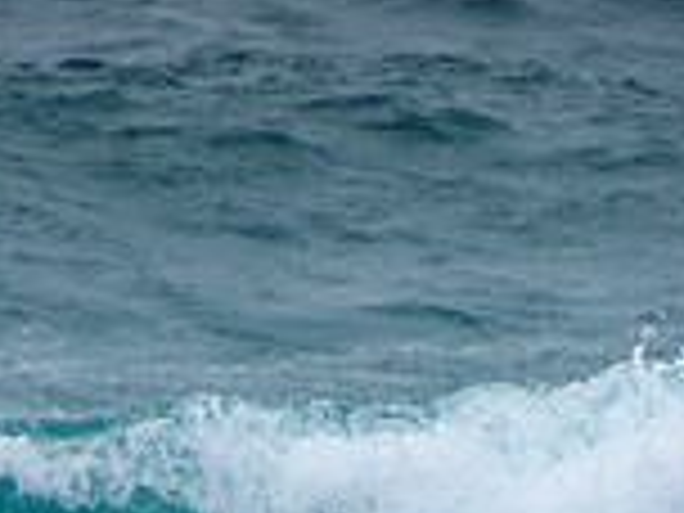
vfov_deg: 0.7
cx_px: 320
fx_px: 43451
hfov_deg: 0.9
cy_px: 749
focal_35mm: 2199
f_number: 5.6
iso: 500
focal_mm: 400
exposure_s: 1/2000
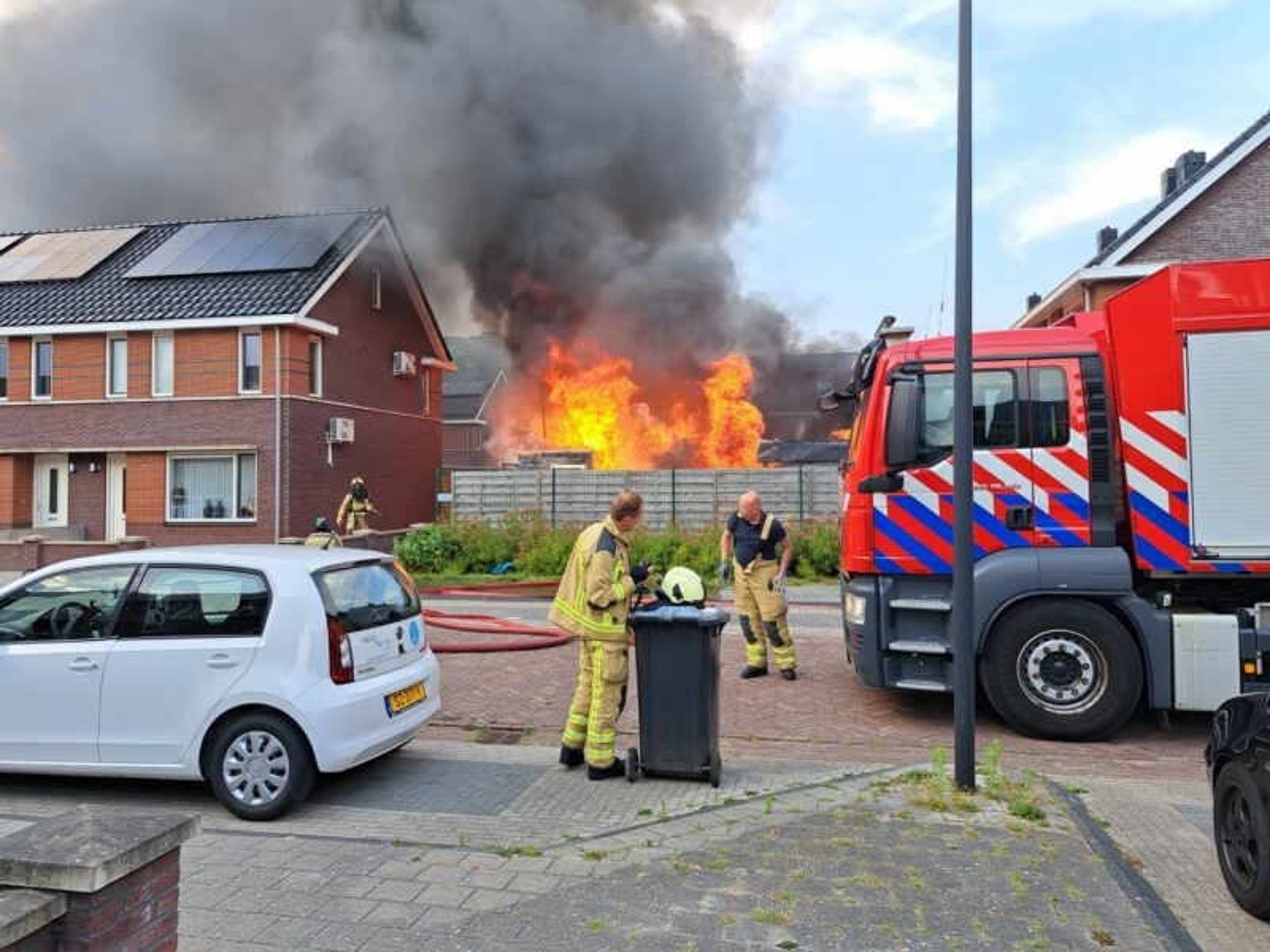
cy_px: 476
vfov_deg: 56.8
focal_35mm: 24
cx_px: 635
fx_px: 881
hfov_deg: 71.6
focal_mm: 5.23
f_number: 1.8
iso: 50
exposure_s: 1/277
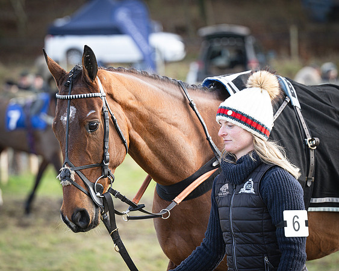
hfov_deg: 10.4
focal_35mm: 186
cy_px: 136
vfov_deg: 8.3
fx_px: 1865
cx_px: 170
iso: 400
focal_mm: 110
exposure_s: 1/640
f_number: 2.8
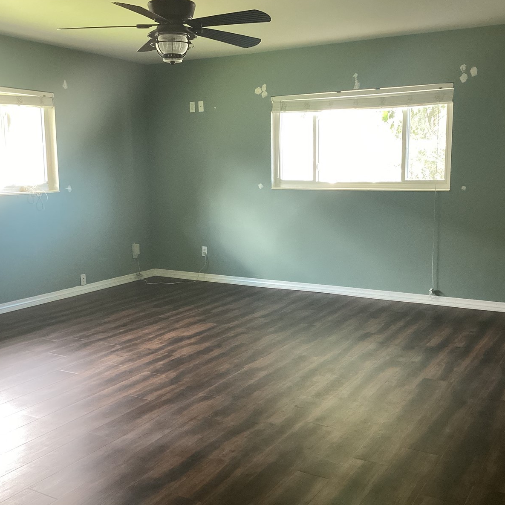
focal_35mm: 37
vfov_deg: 44.9
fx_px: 611
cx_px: 261
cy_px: 251
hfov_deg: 44.9
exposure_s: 1/60
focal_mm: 3.3
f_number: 2.4
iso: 200
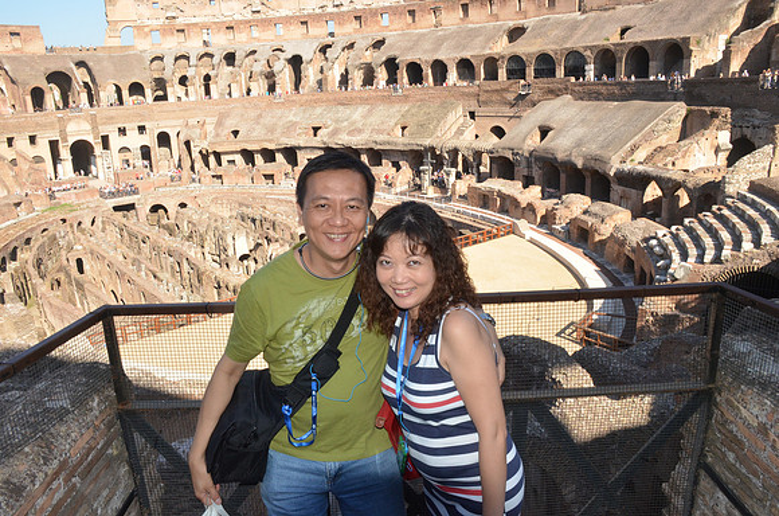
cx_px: 390
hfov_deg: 67.5
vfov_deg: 47.7
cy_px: 258
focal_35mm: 27
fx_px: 583
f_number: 14
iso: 1000
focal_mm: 18
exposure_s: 1/250
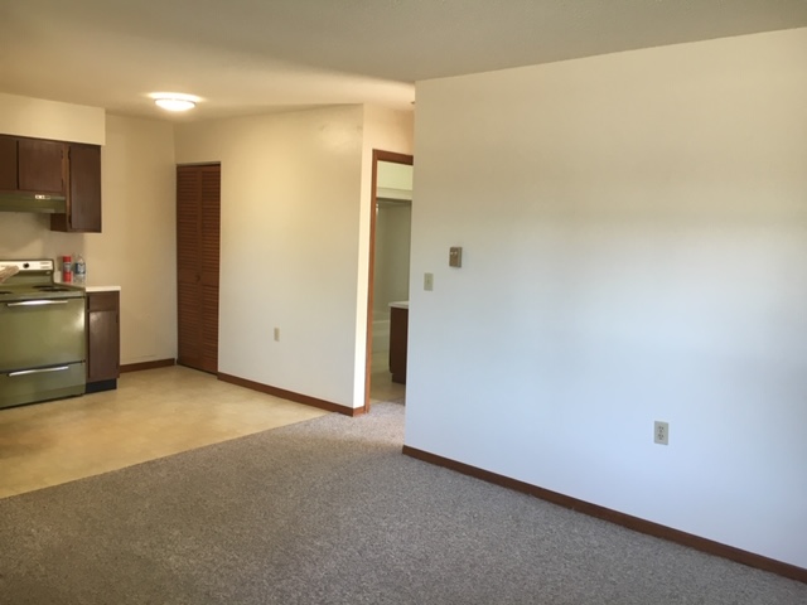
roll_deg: -2.7
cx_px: 404
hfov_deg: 61.7
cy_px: 302
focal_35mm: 29
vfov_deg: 48.2
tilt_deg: -5.4
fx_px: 676
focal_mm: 4.15
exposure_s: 1/30
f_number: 2.2
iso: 50
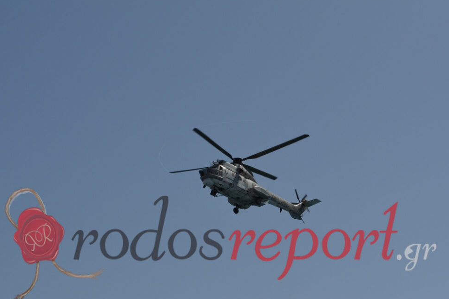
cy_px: 150
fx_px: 1054
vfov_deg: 16.2
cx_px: 222
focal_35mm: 85
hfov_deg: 24.0
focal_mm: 55
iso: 400
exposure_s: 1/800
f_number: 14
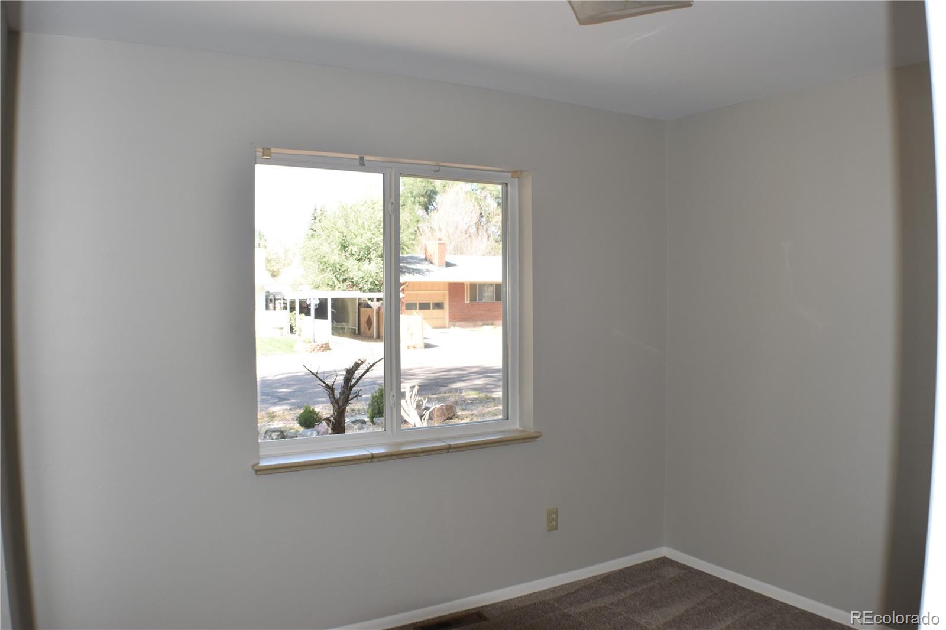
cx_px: 473
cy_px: 315
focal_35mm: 38
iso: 400
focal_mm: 25
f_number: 5.6
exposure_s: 1/125
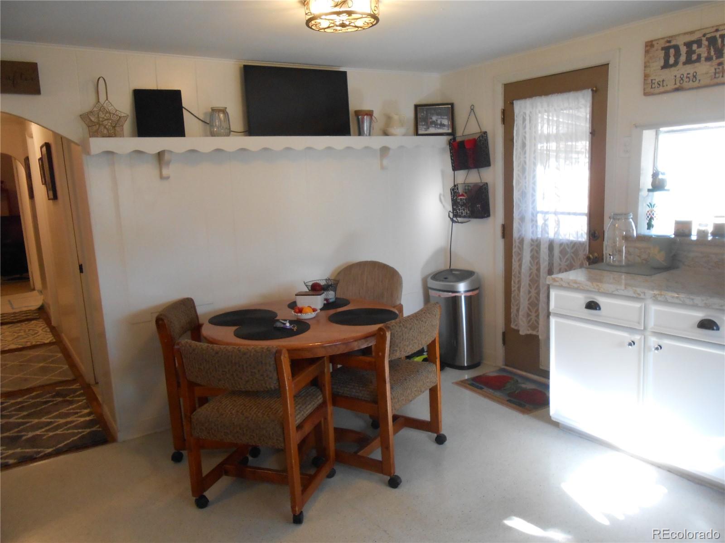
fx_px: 545
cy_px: 272
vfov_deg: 53.1
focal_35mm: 26
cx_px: 362
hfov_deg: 67.3
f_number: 3.5
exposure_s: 1/30
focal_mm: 4.6
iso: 320
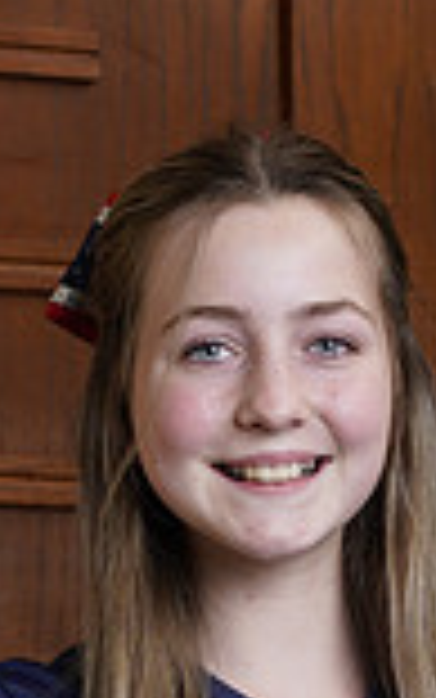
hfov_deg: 4.0
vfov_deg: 6.4
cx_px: 274
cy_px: 887
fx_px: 6173
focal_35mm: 325
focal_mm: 85
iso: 200
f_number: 5.6
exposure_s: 1/250
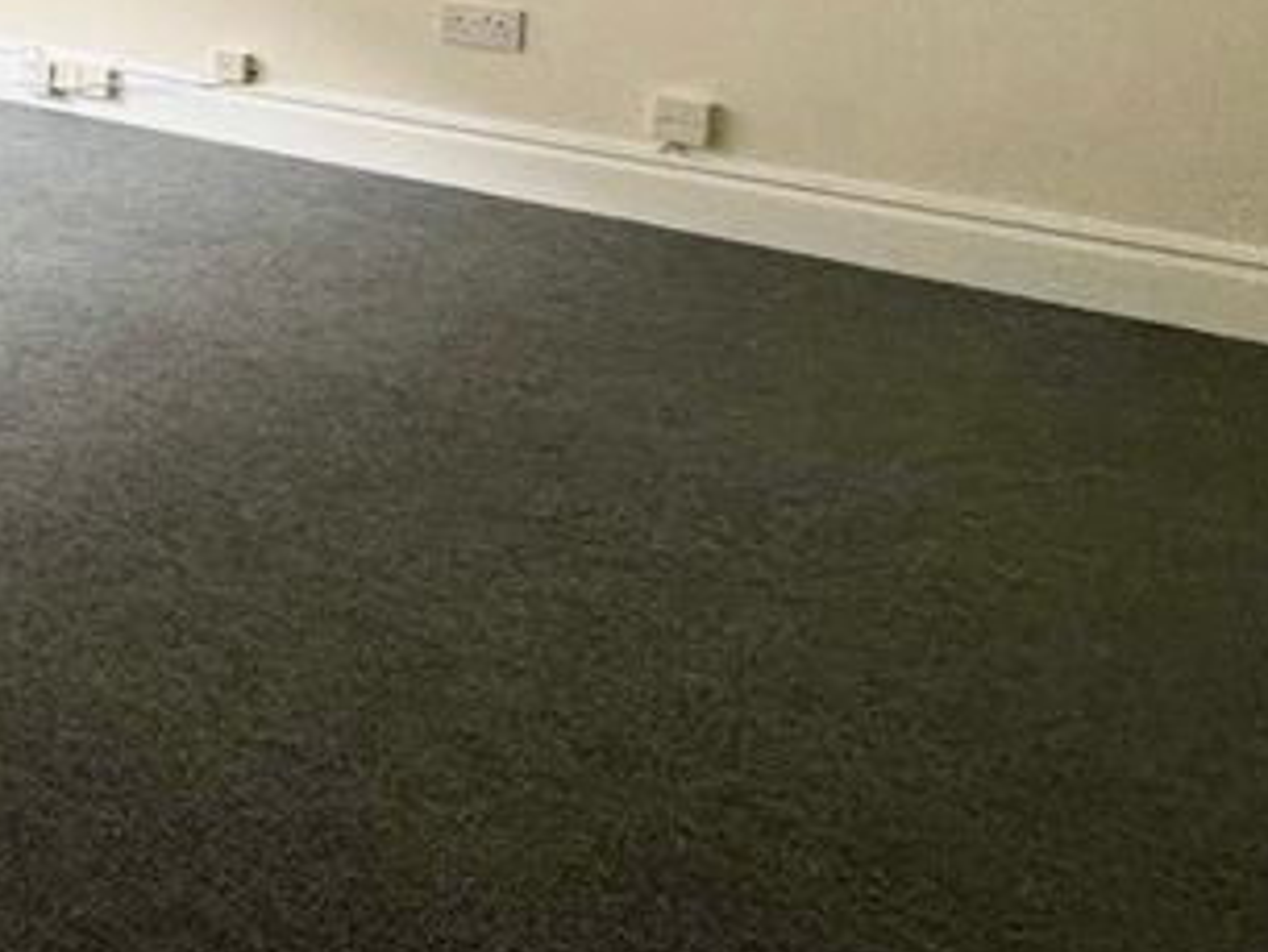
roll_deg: +1.7
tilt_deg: -7.0
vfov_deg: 25.9
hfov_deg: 25.6
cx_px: -728
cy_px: -152
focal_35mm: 51
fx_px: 1869
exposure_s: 1/50
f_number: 2.2
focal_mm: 2.22
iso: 200
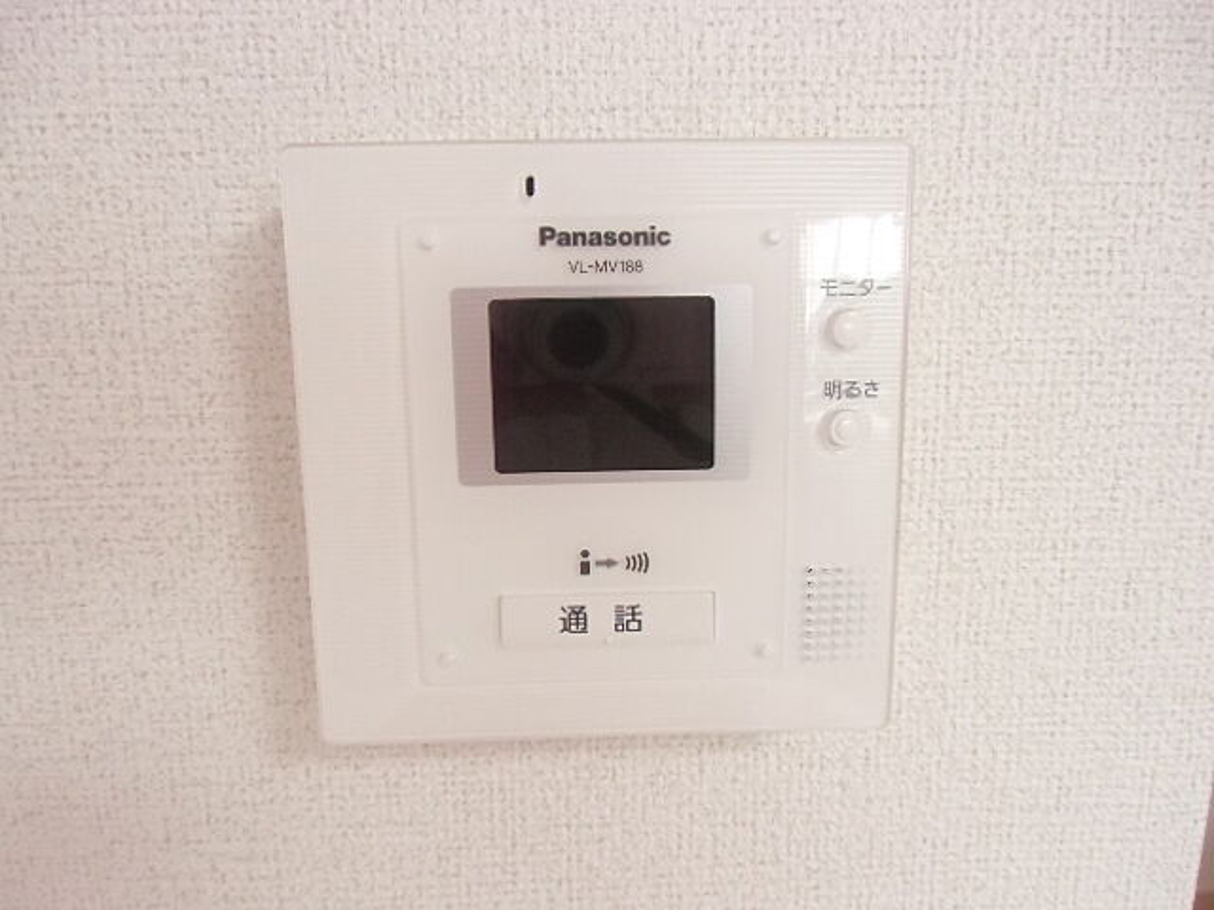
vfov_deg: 56.8
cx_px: 607
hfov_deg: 71.6
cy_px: 455
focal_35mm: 24
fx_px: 842
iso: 800
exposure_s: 1/60
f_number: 3
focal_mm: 4.24
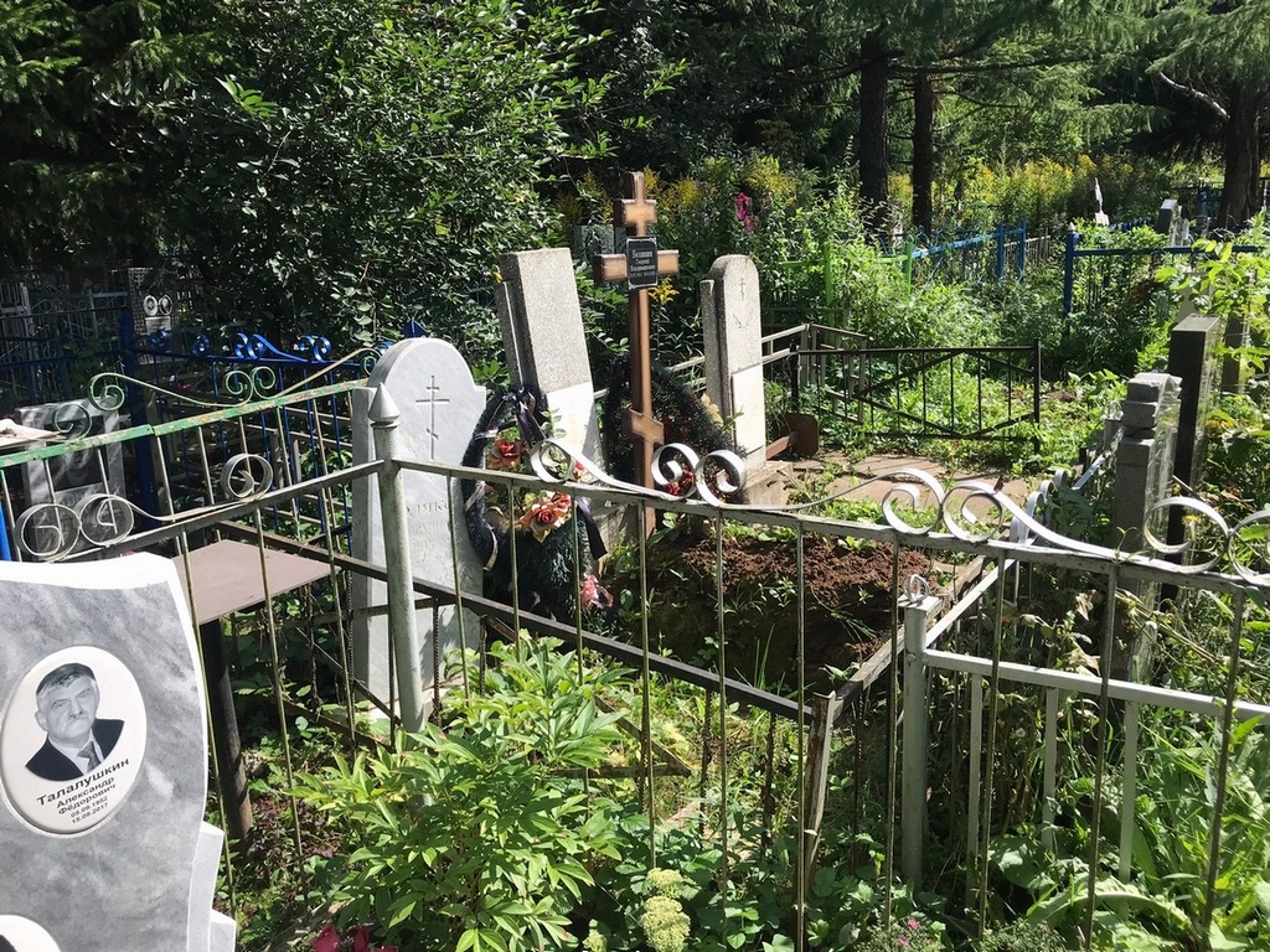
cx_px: 635
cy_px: 476
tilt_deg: -13.5
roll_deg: +2.2
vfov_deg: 49.7
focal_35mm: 28
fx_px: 1027
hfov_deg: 63.4
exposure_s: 1/1294
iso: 20
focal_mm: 3.99
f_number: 1.8
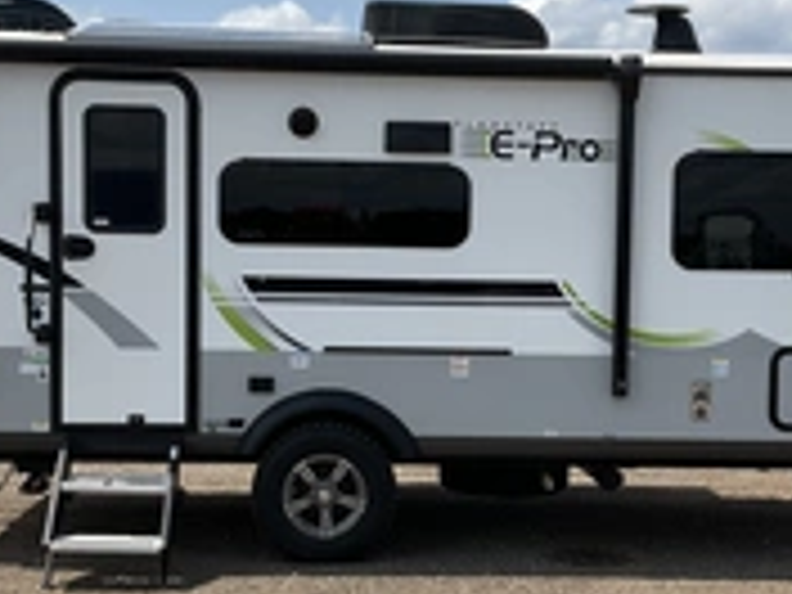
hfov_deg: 29.4
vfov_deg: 22.2
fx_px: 1510
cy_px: 356
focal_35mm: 66
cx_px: 436
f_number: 1.8
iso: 25
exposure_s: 1/2427
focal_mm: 3
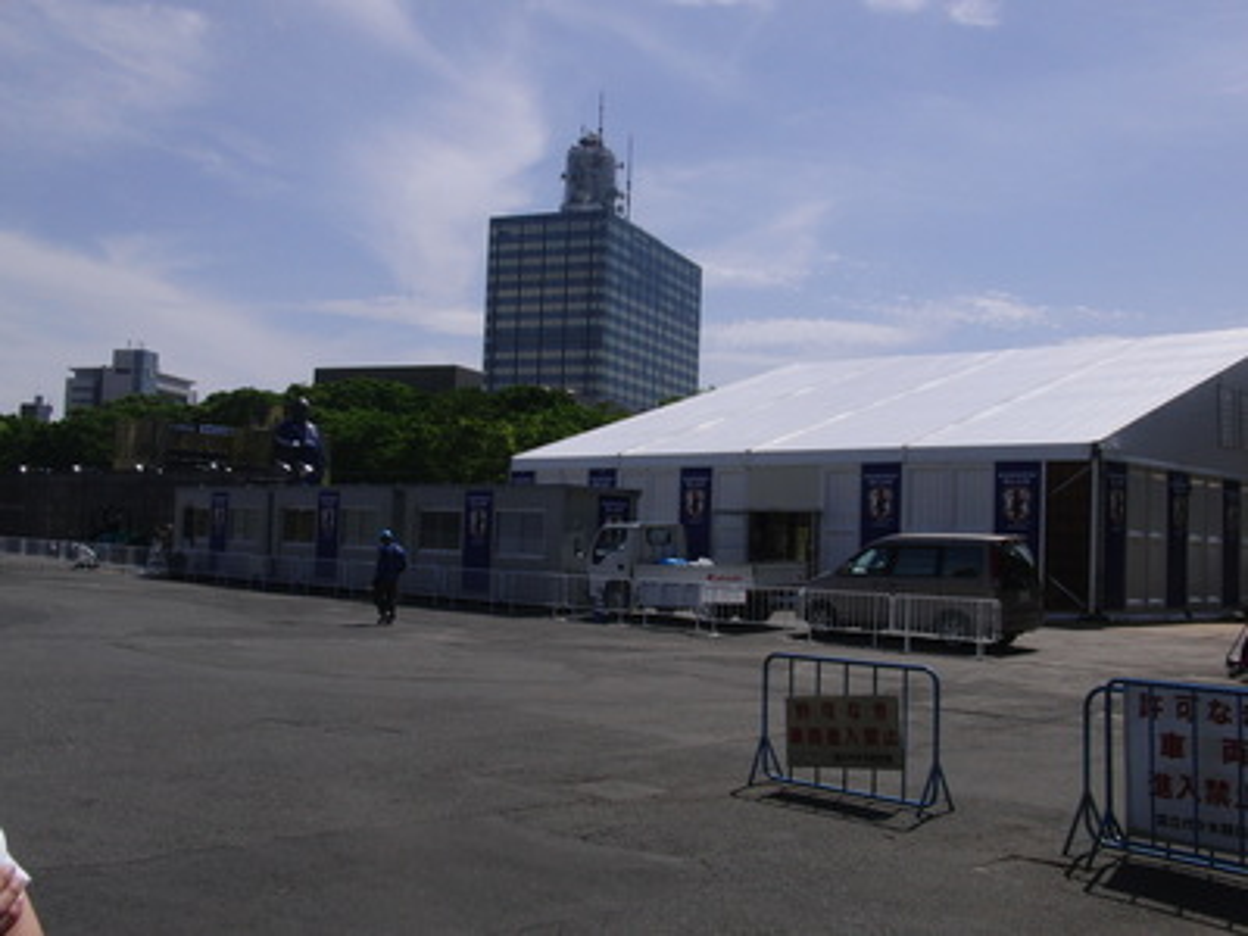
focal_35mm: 37
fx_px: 1334
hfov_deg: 50.1
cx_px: 624
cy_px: 468
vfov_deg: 38.7
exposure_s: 1/640
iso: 100
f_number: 8.5
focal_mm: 6.42
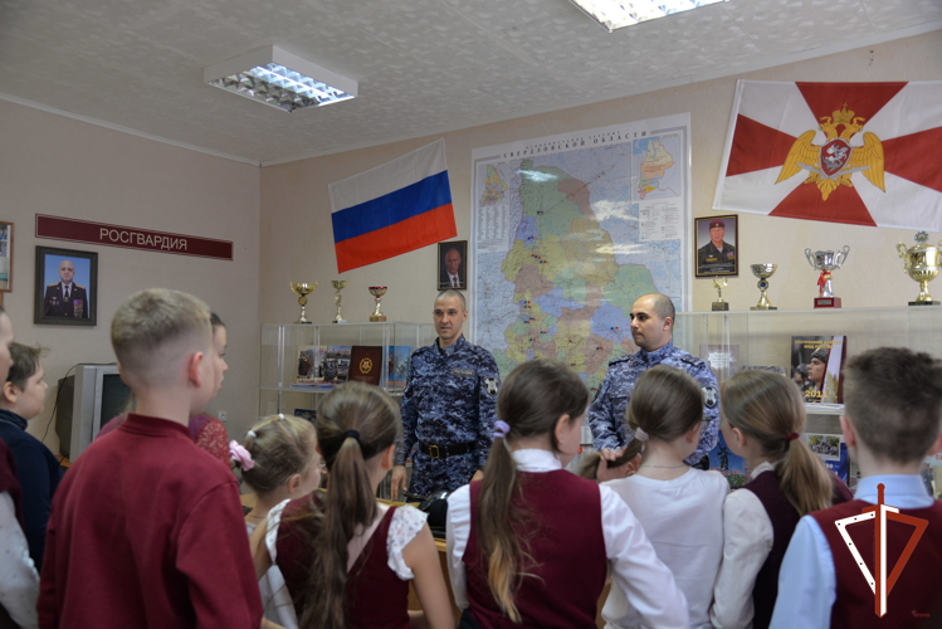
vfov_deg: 43.6
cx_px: 471
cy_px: 314
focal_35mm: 30
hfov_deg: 61.9
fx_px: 785
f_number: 4
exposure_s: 1/40
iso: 640
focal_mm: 30
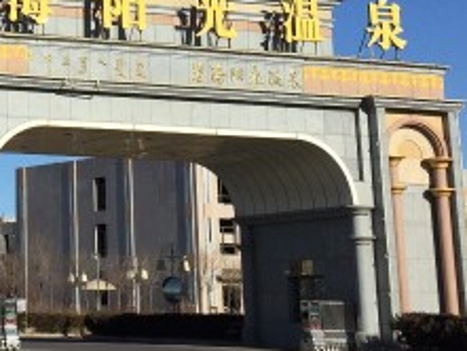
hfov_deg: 18.0
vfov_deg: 13.8
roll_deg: -0.6
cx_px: -51
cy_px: -42
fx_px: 1417
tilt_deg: +14.4
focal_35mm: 105
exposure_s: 1/3300
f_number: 2.2
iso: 32
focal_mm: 4.15
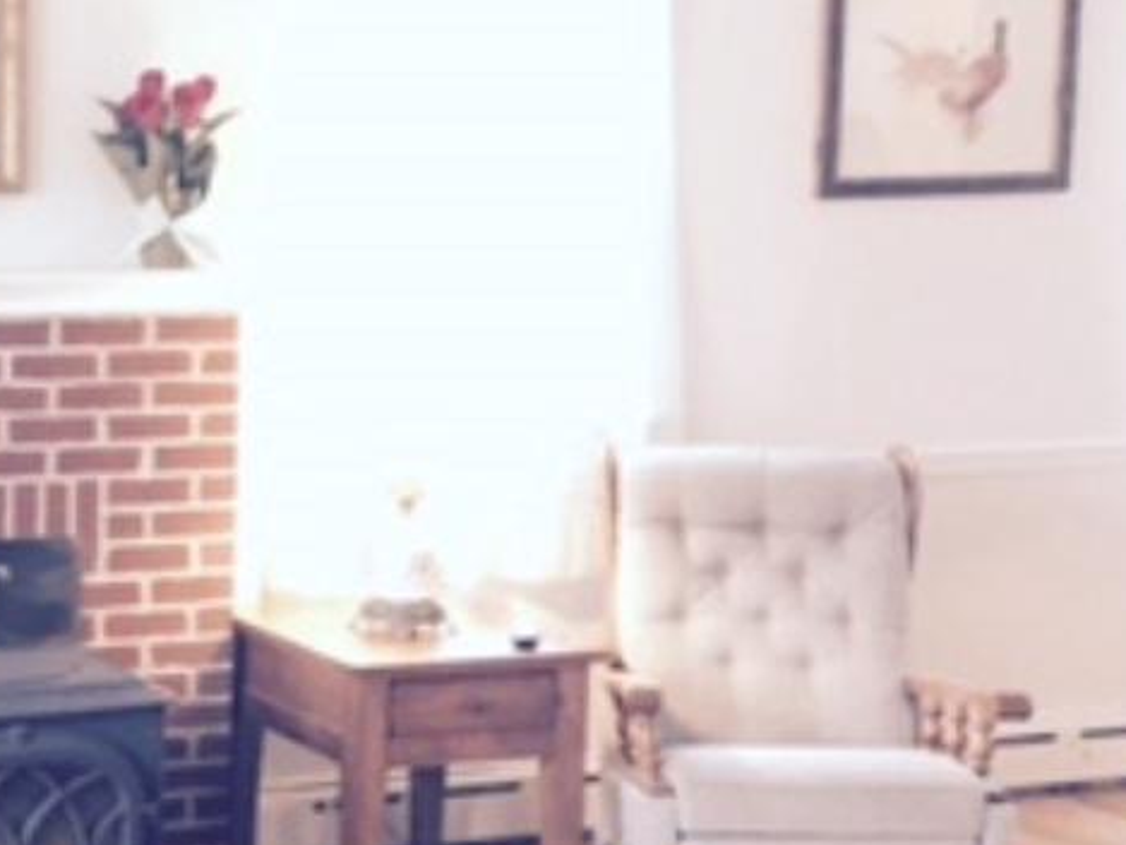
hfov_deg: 21.1
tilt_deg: -8.3
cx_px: -70
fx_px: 2896
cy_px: 485
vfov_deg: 16.6
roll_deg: +0.1
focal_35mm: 89
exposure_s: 1/17
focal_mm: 4.15
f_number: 2.2
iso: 250
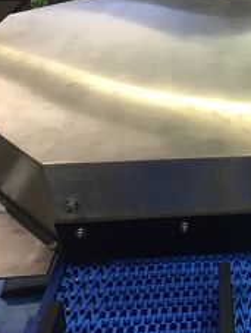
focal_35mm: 51
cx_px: 277
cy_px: 178
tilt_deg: -34.7
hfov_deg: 26.4
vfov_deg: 37.4
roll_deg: -0.8
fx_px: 492
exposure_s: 1/33
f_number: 2.2
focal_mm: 4.15
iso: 40
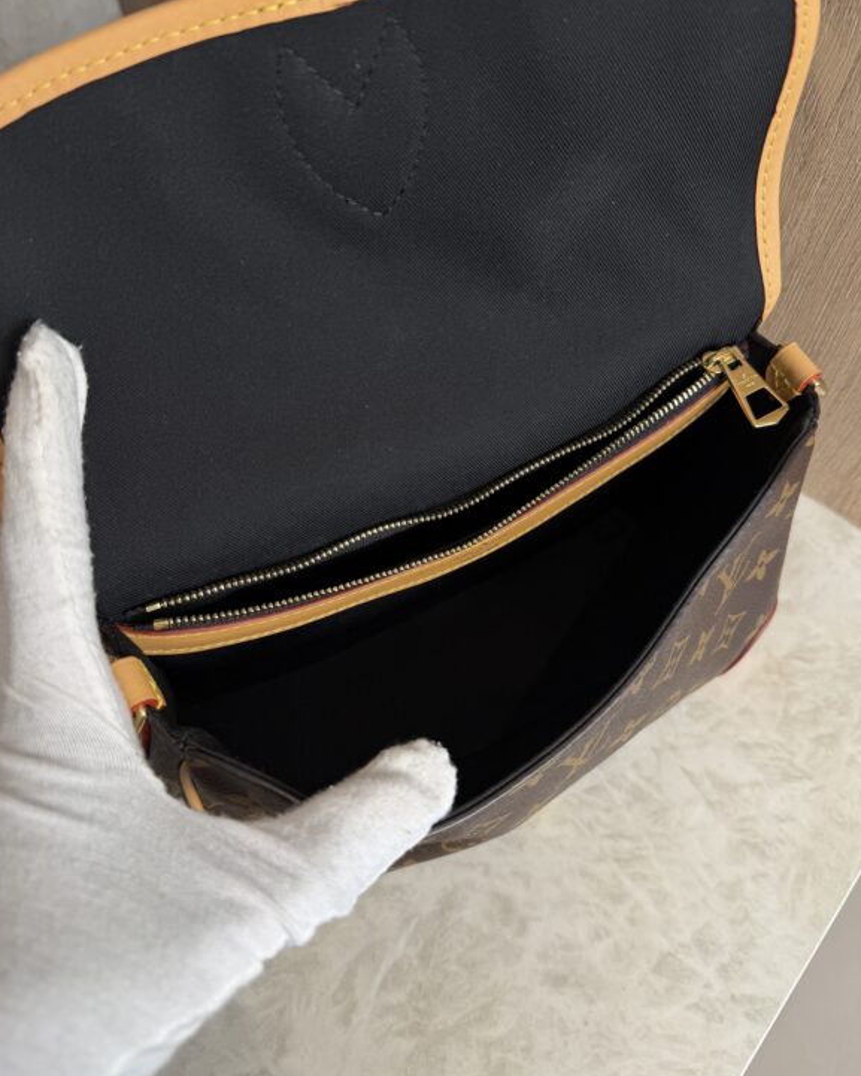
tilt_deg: -58.8
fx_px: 828
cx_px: 436
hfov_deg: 54.9
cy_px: 494
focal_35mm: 26
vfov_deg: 65.9
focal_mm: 6.76
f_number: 1.78
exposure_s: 1/120
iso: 80
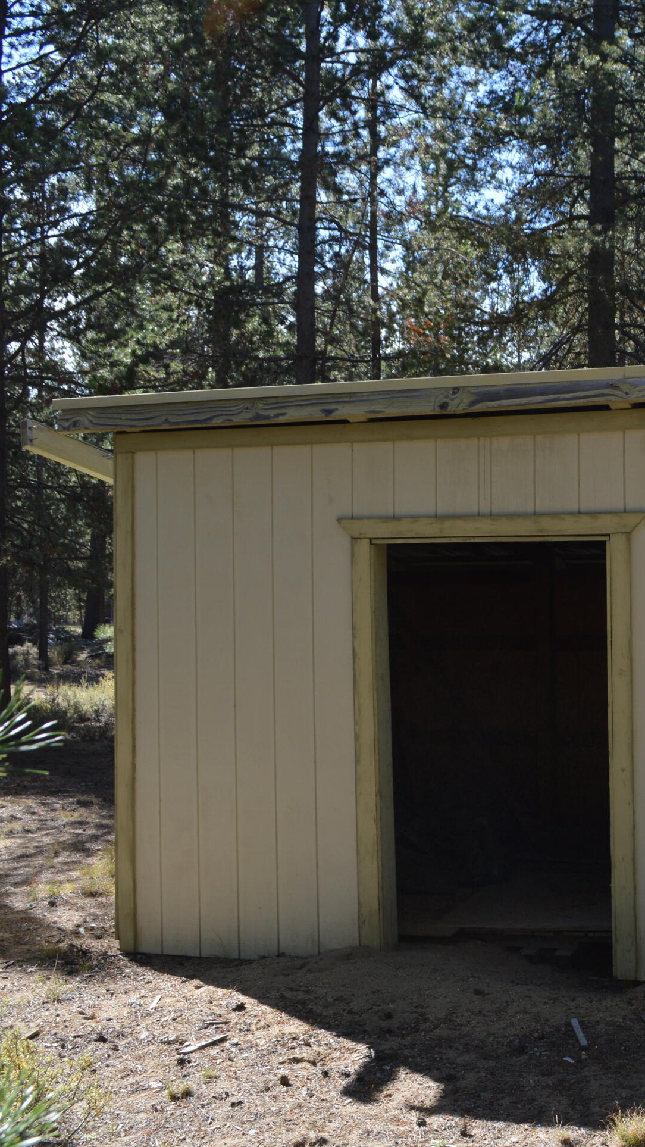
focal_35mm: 44
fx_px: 1338
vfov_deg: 46.4
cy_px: 590
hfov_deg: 24.8
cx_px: 746
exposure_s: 1/125
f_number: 5.6
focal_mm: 18
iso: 110
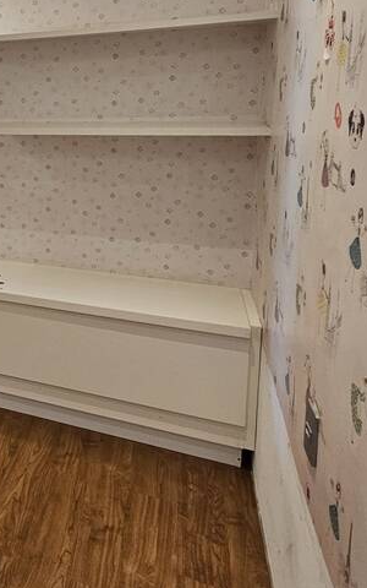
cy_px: 165
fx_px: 496
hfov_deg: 31.4
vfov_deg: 58.8
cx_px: -109
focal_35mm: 31
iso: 200
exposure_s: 1/60
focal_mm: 2.2
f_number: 2.2
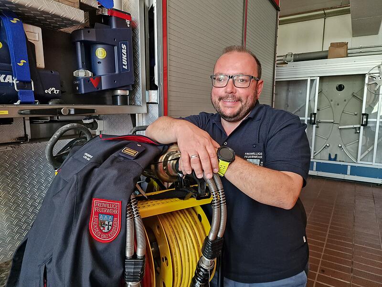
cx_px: 191
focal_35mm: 23
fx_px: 254
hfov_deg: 73.9
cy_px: 144
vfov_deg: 58.9
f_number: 1.8
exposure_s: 1/100
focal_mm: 6.4
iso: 500
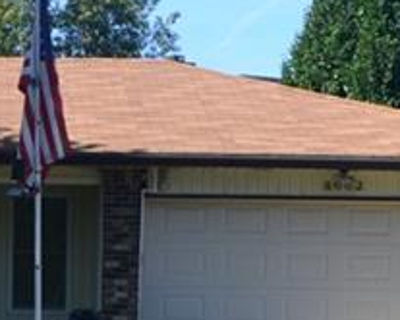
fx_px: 1647
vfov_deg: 11.1
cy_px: 280
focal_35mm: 139
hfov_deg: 13.2
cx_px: -166
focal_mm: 20
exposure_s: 1/250
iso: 400
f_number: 10
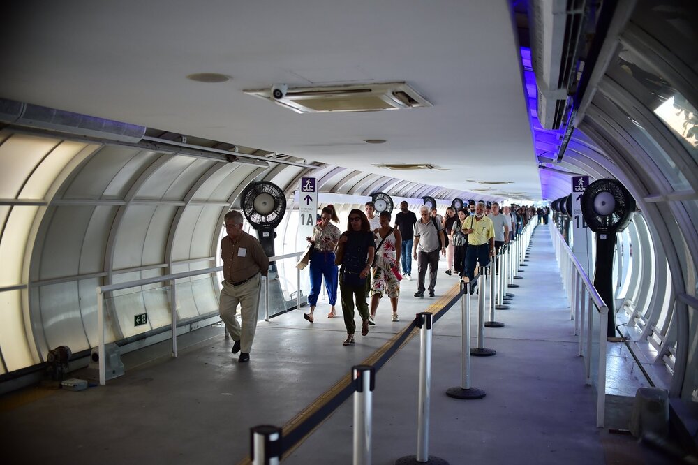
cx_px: 349
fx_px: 678
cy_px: 232
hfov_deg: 54.5
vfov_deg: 37.8
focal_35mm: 35
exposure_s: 1/400
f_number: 2.8
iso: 1250
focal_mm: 35
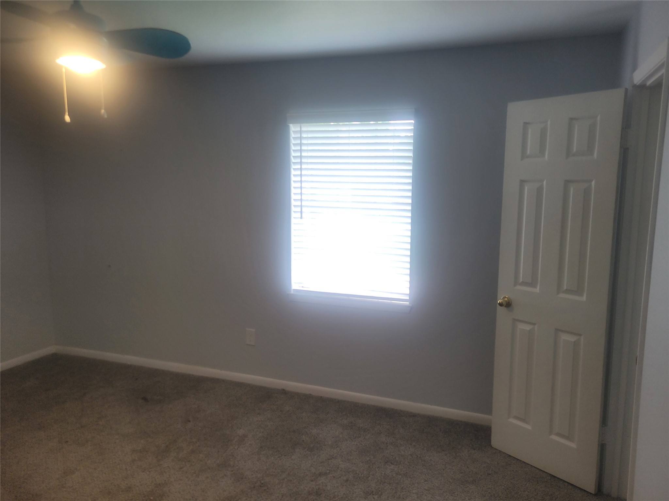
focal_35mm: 26
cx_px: 334
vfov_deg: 53.1
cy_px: 250
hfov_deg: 67.3
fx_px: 502
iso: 80
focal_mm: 5.4
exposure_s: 1/120
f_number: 1.8
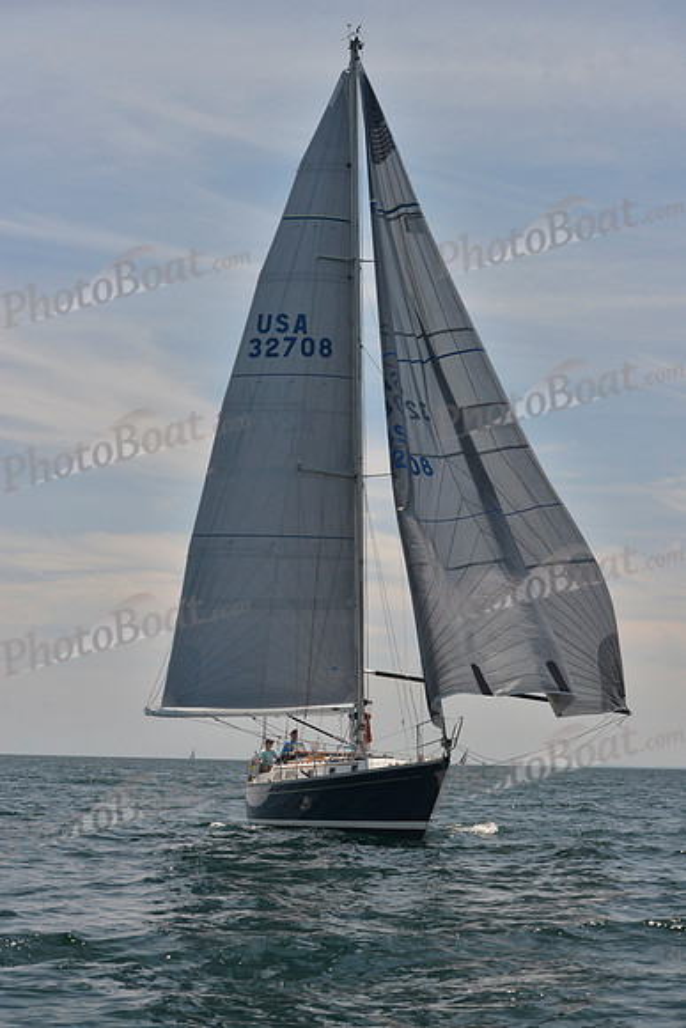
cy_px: 514
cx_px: 343
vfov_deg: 28.8
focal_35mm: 70
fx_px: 1999
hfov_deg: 19.5
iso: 400
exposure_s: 1/800
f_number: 9
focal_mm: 70
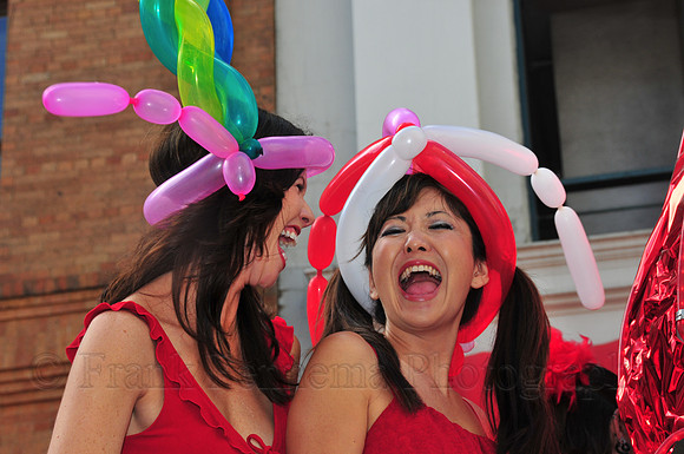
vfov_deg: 16.2
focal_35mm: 84
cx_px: 342
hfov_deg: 24.2
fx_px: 1594
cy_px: 227
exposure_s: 1/250
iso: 200
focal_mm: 56
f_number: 8
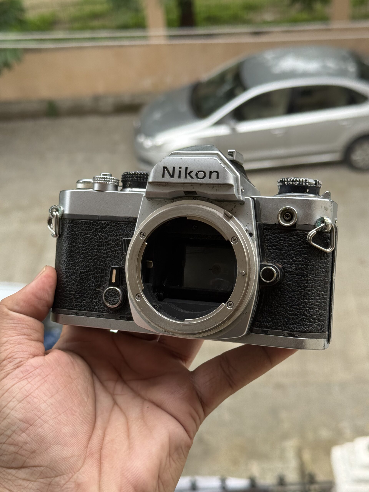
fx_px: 682
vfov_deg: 39.7
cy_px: 246
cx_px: 184
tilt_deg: -36.3
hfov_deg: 30.3
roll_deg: +4.3
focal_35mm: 48
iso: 50
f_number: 1.78
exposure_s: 1/124
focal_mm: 6.76
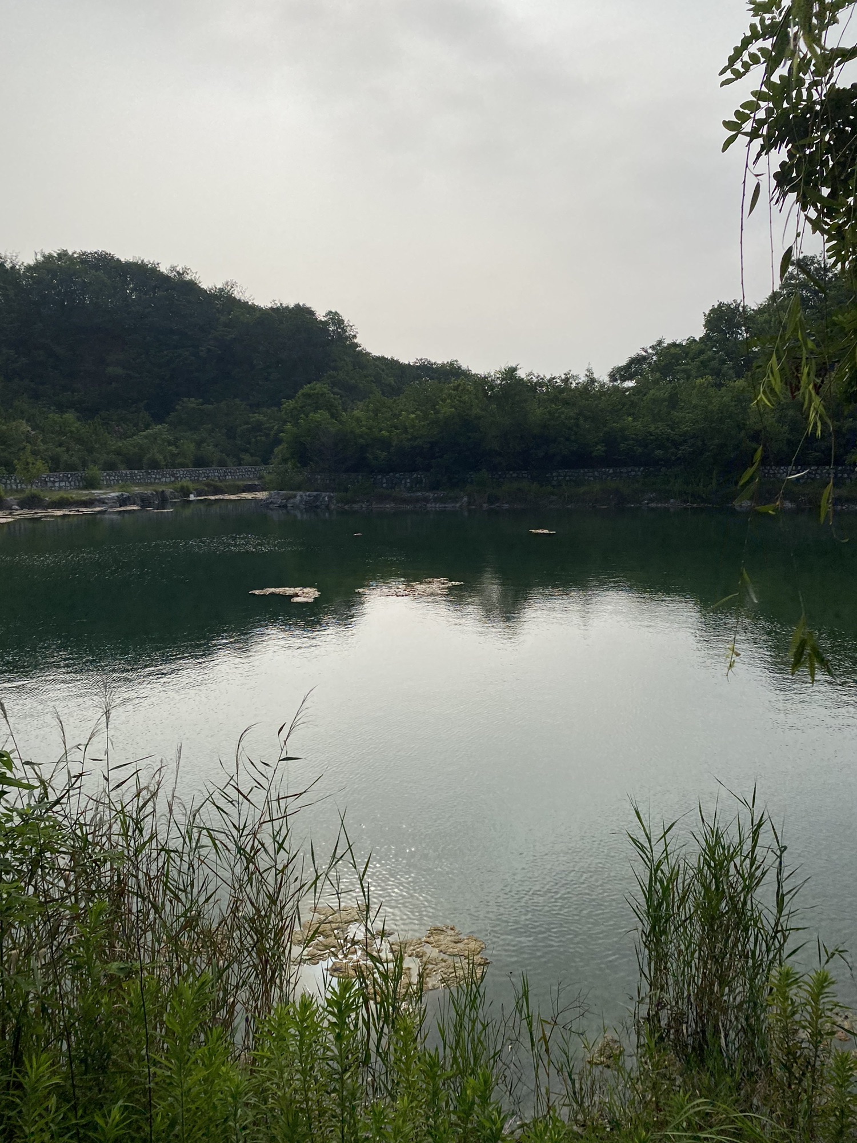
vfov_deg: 67.3
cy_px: 572
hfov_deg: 53.1
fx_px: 858
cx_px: 428
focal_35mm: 26
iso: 32
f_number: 1.8
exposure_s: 1/9615
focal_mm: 4.25
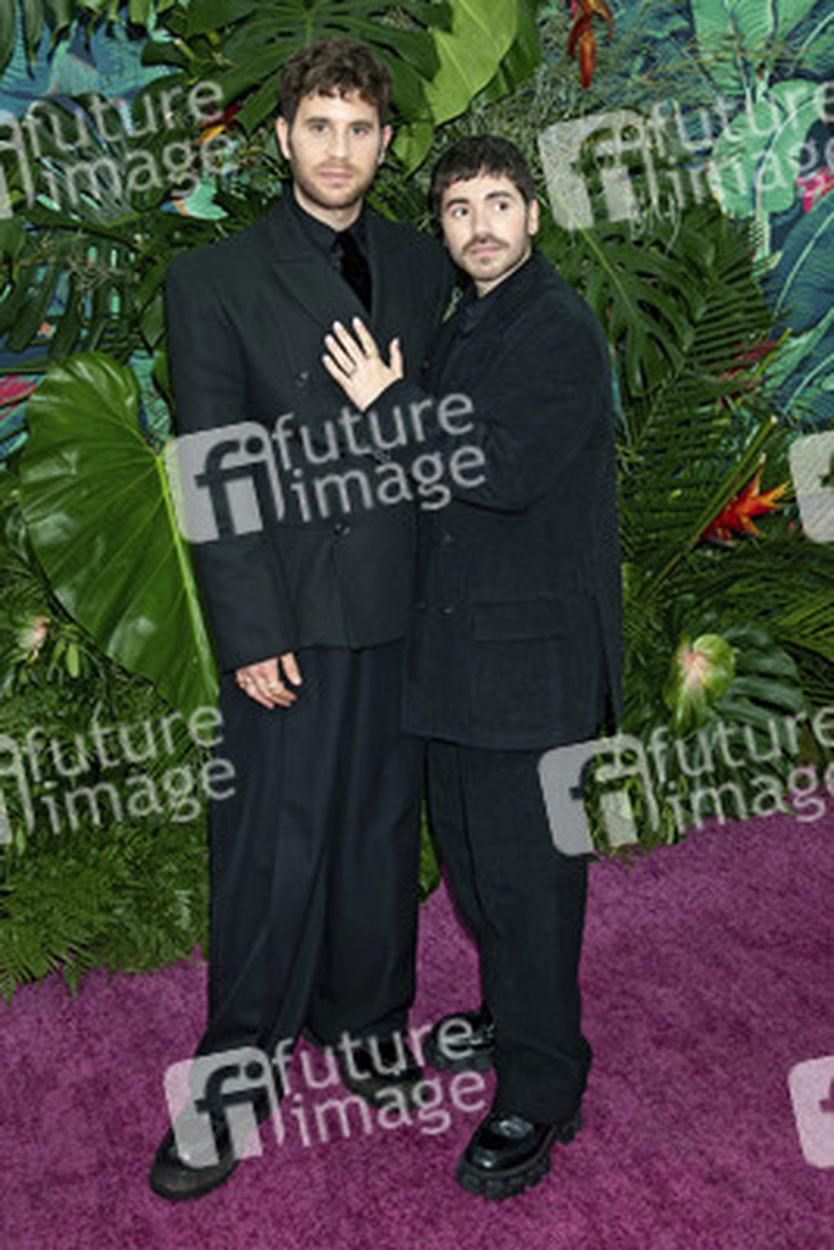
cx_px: 417
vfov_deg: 58.7
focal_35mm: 32
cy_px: 625
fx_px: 1111
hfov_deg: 41.1
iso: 400
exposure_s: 1/200
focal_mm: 32
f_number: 5.6
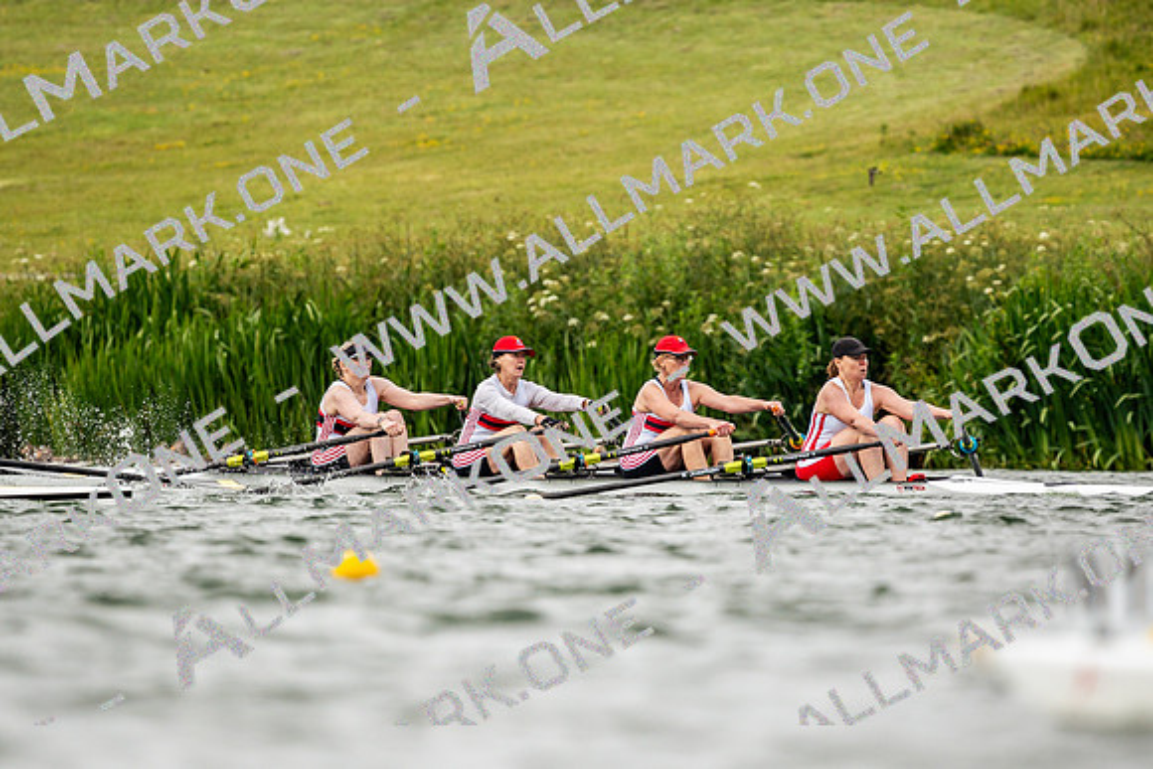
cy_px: 384
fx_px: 28830
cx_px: 576
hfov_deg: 2.3
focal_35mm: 900
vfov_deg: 1.5
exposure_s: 1/2000
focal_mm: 600
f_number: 6.3
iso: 500
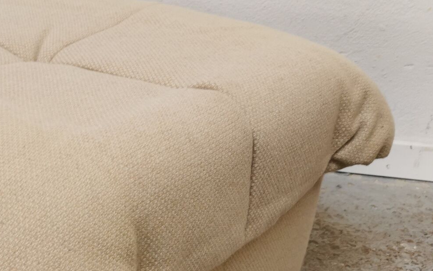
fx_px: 684
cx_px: 49
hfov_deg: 33.4
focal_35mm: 58
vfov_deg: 22.0
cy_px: 223
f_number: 1.8
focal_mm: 5.58
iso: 100
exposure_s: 1/50
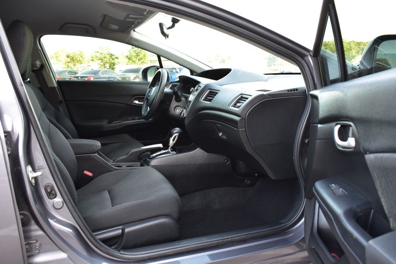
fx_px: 346
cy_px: 132
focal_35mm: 32
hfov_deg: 59.5
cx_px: 198
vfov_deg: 41.7
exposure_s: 1/25
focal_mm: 21
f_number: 7.1
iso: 400
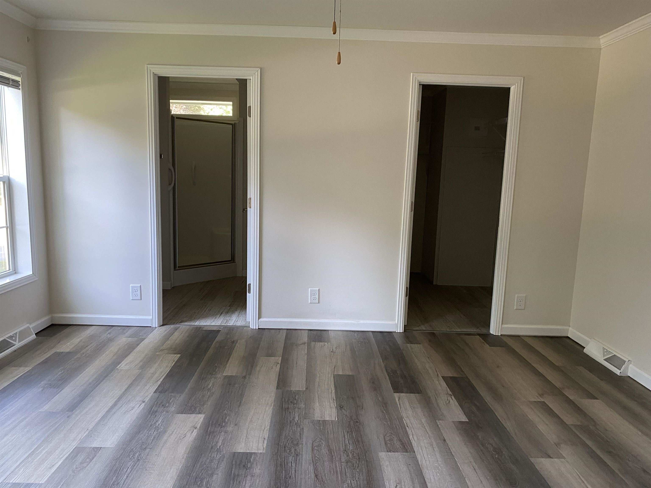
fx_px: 489
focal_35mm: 26
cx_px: 326
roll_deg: -1.9
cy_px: 244
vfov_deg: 53.1
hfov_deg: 67.3
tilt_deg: -9.2
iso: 200
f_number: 1.8
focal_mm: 4.25
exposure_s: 1/60
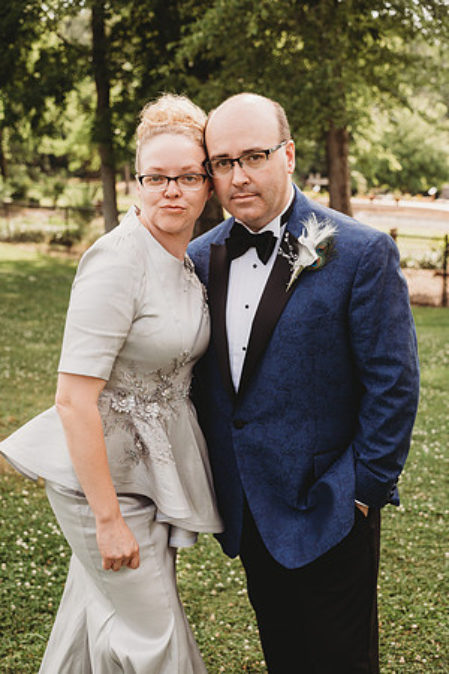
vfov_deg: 42.7
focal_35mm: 46
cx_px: 224
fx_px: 861
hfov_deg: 29.2
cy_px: 337
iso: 200
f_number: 4
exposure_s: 1/500
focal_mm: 46
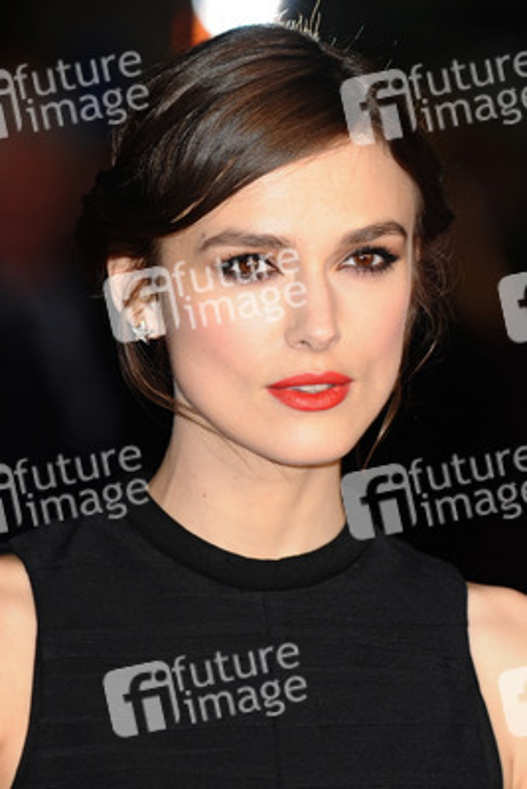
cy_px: 394
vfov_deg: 6.9
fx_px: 6581
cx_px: 264
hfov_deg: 4.6
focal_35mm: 300
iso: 320
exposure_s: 1/200
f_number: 4.5
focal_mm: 200
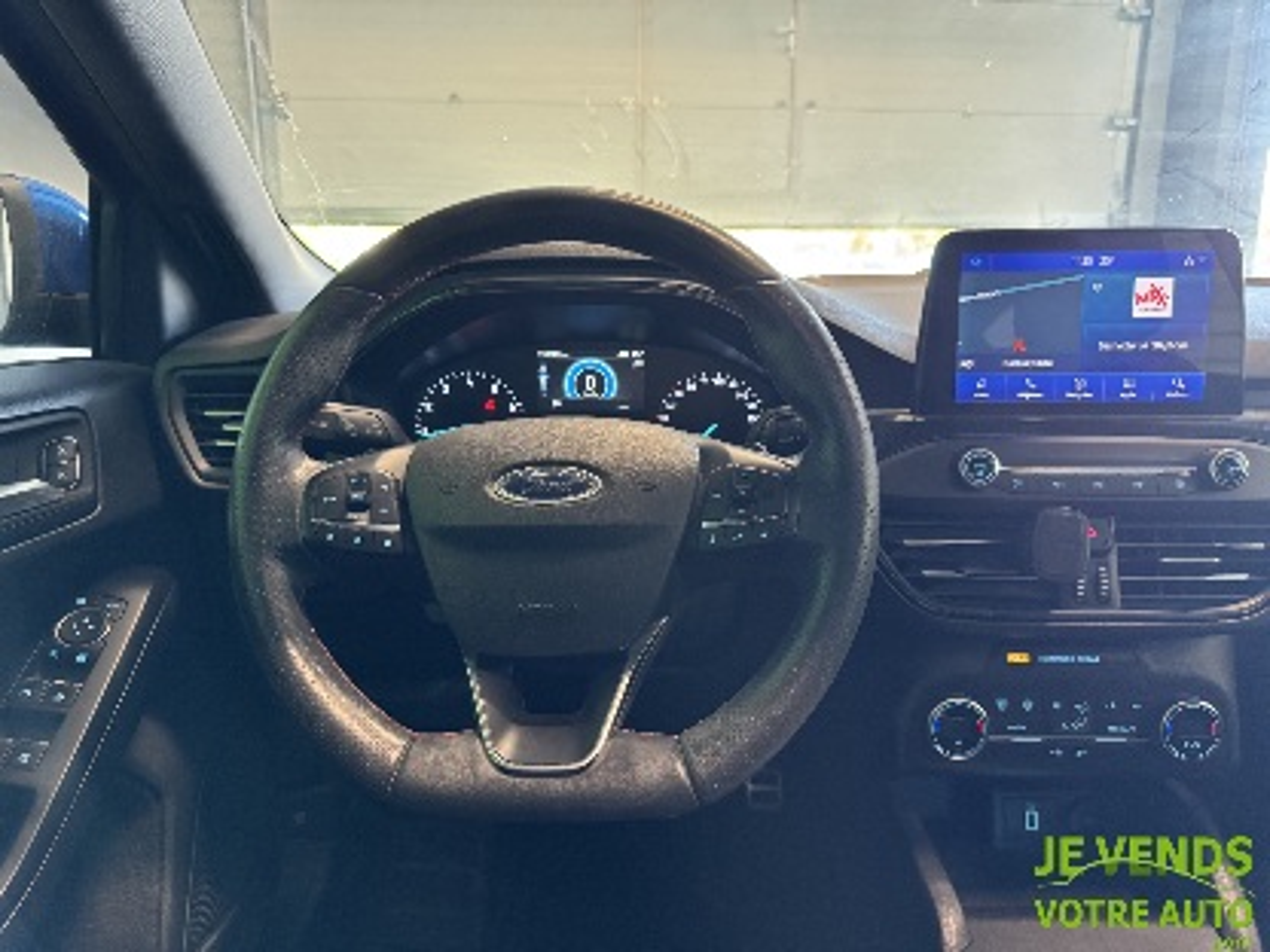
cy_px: 476
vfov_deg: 56.8
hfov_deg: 71.6
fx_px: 881
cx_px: 635
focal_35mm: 24
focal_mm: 6.76
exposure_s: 1/60
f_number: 1.78
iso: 640
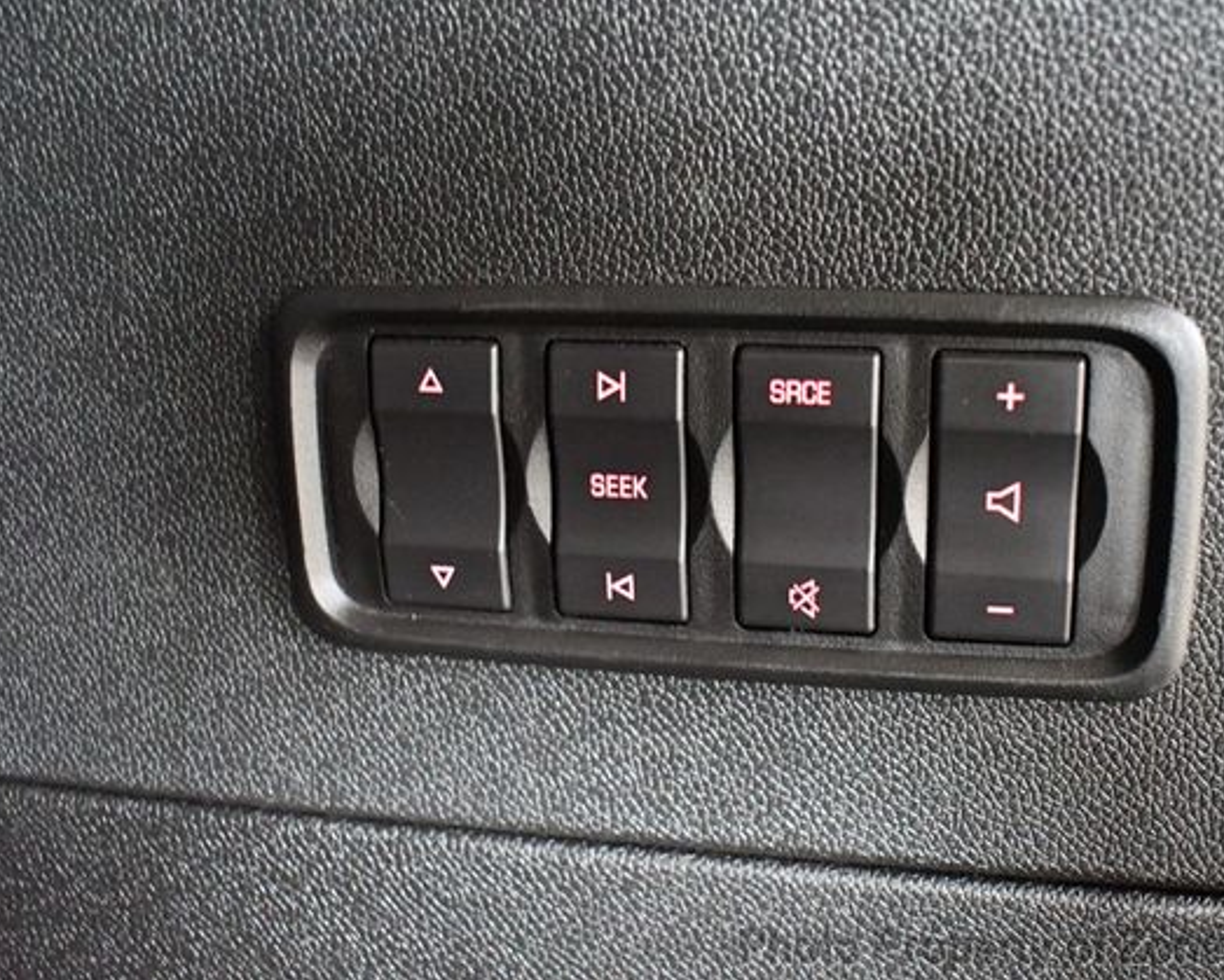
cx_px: 711
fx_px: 1414
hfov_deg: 46.6
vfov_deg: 38.3
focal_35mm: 39
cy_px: 494
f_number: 3.8
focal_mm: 23
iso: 12800
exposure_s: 1/60
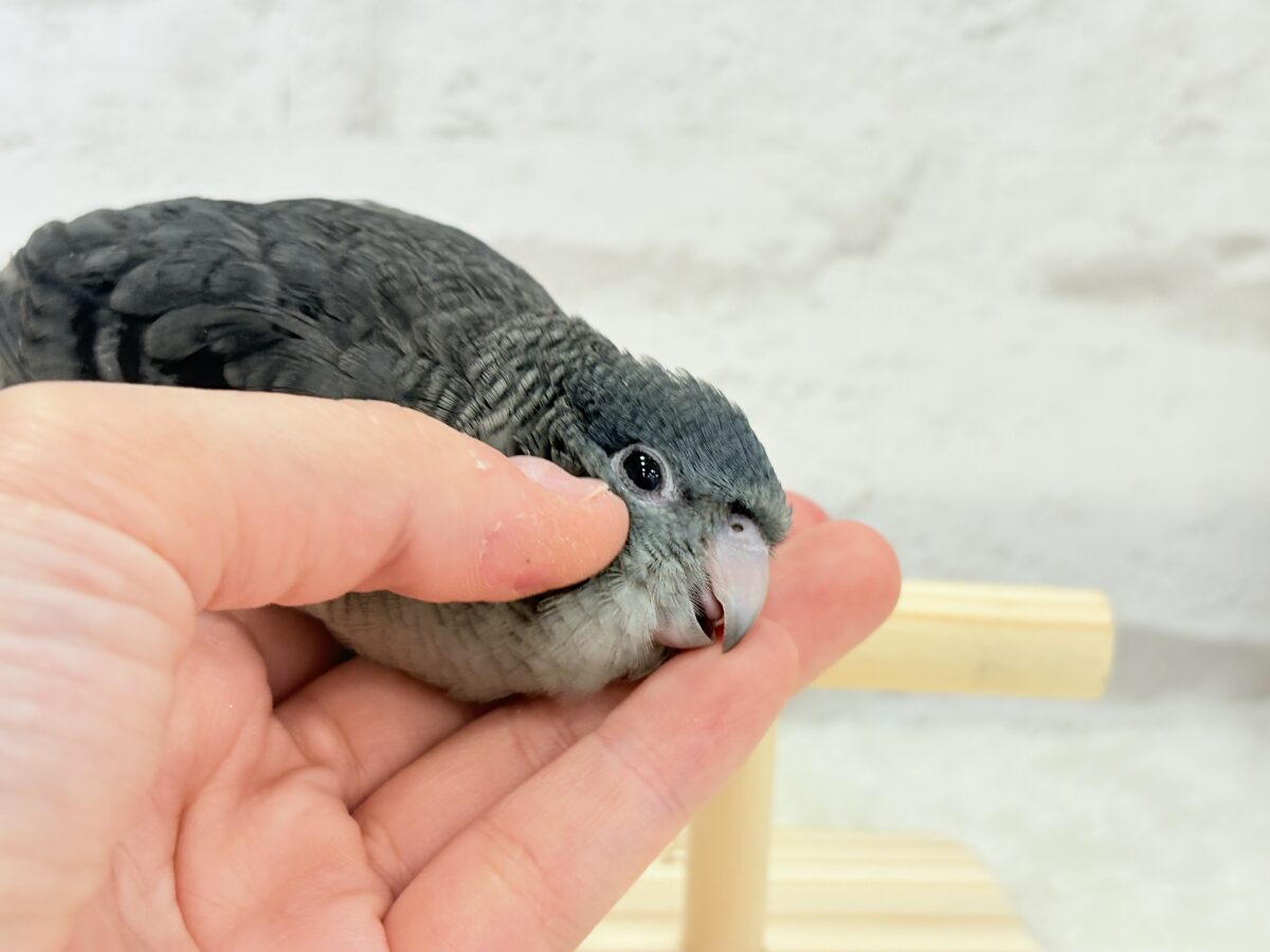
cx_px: 635
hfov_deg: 36.8
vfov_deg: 28.0
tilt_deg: -12.2
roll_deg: -0.8
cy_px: 476
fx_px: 1908
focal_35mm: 52
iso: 50
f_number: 1.6
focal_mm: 5.96
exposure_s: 1/50
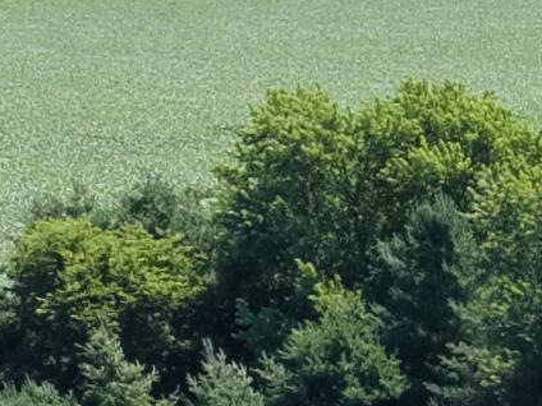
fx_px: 2662
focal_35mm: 170
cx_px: 1540
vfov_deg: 8.0
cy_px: 1005
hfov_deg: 9.5
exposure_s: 1/5000
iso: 400
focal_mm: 8.67
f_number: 1.8
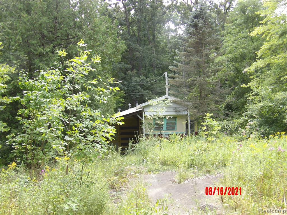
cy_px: 108
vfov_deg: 31.5
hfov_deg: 41.2
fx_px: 381
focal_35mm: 46
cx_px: 144
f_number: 3.8
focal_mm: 8.2
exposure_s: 1/115
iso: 100
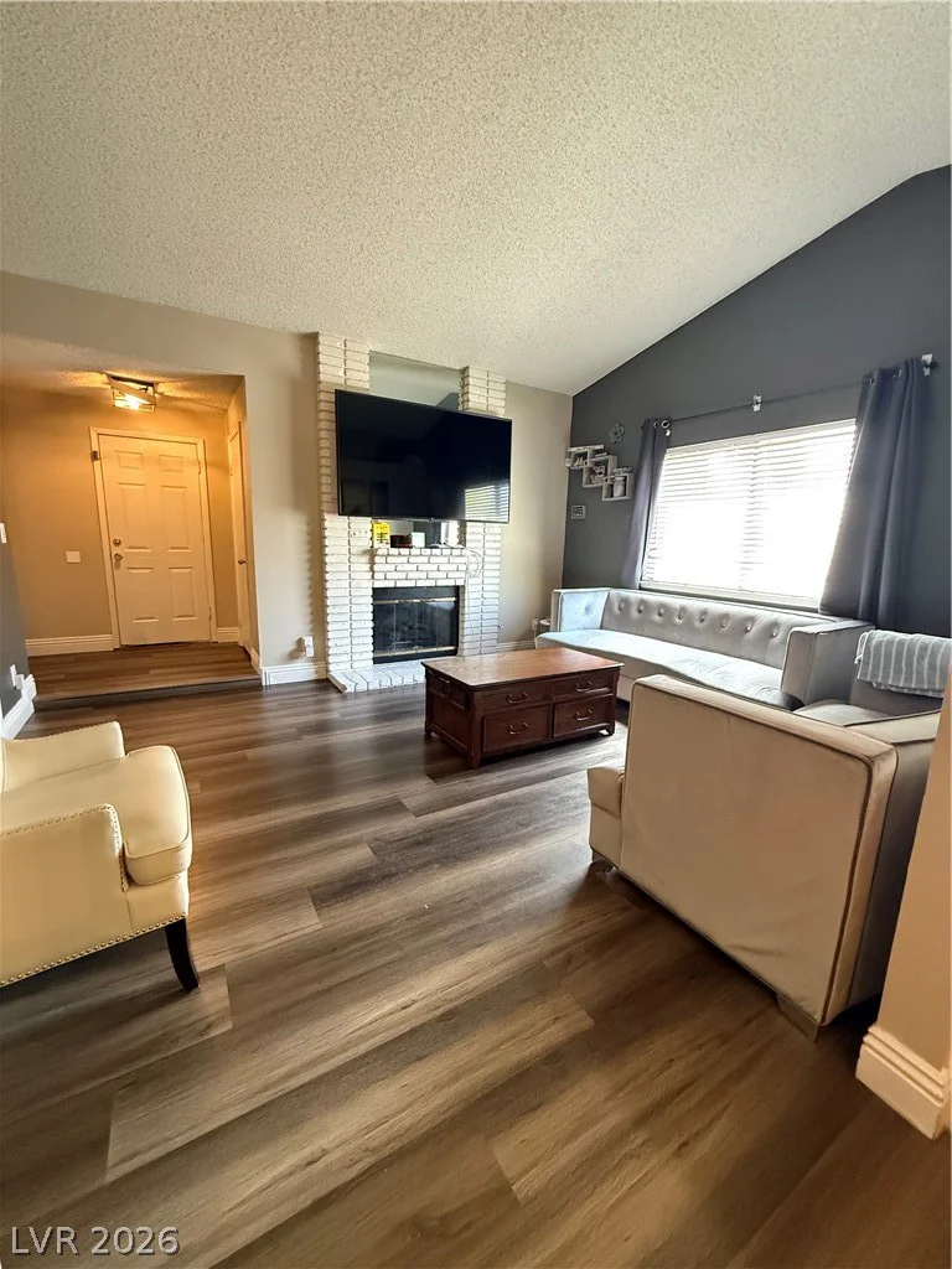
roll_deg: -1.5
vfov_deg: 102.1
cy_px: 634
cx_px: 476
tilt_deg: -10.5
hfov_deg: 85.7
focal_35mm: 14
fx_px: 513
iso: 1000
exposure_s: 1/60
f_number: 2.2
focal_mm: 2.22
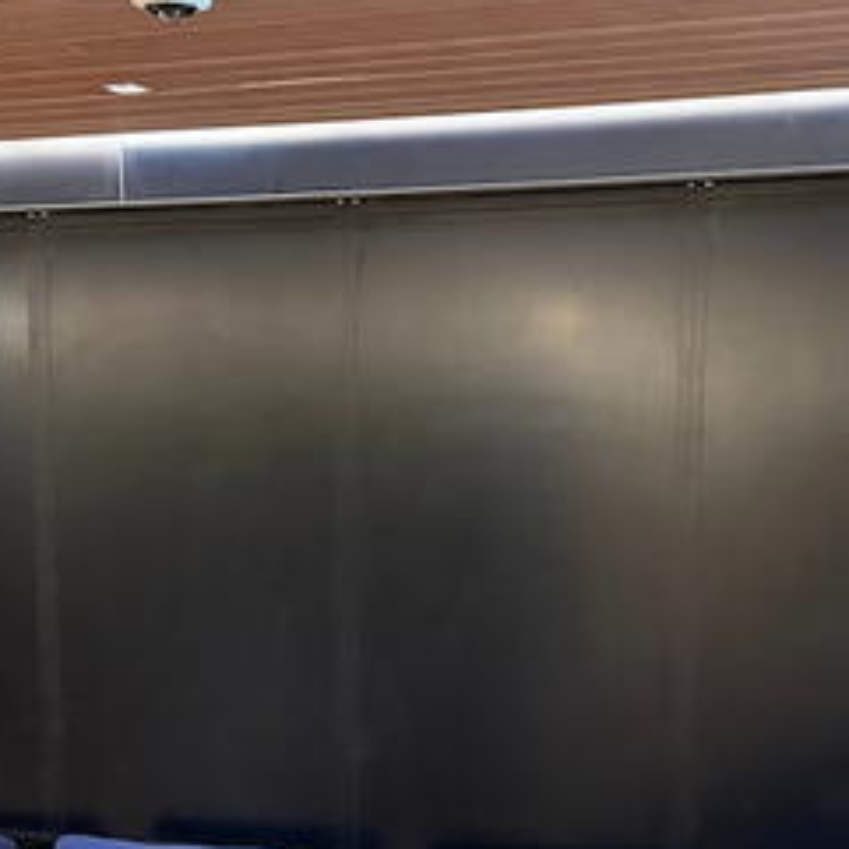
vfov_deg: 22.4
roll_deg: +0.3
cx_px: 497
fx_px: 2053
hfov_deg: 23.3
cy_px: 867
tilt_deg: -9.4
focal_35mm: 74
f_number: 1.78
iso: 640
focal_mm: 6.76
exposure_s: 1/50
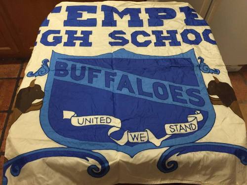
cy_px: 92
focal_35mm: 29
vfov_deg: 48.2
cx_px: 124
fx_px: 207
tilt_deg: -55.9
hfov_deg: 61.7
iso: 250
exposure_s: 1/30
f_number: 2.2
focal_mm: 4.15
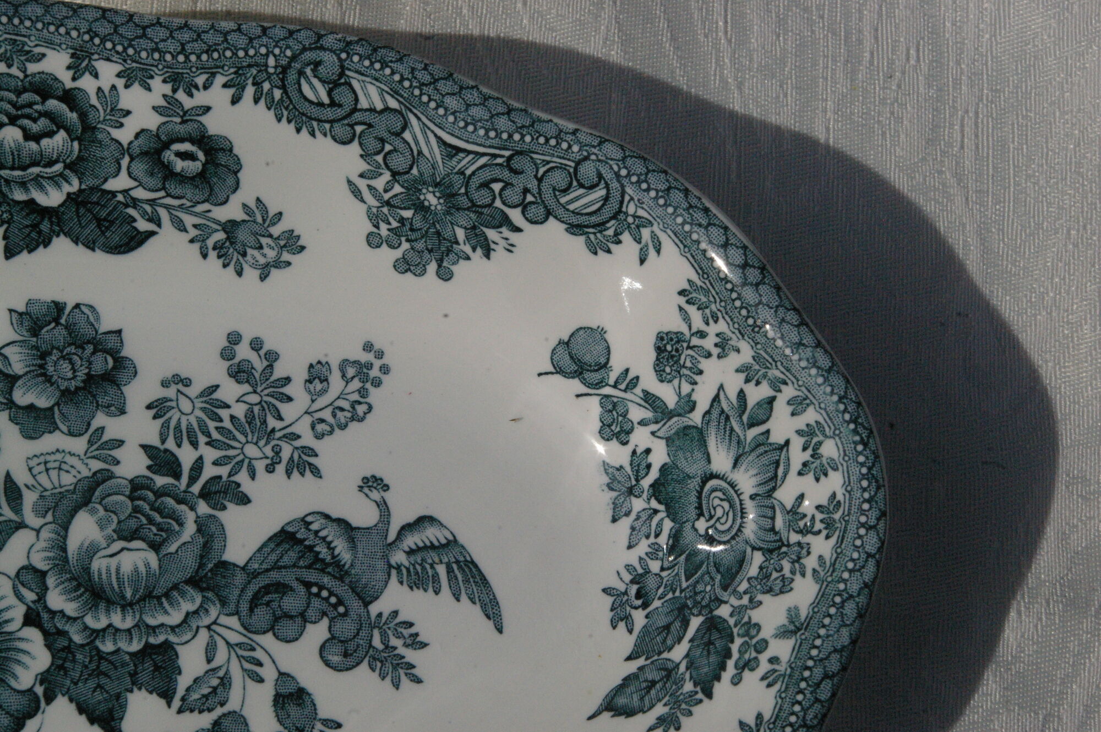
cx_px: 550
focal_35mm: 39
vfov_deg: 34.2
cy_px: 366
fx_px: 1192
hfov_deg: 49.6
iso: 1600
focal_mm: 26
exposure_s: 1/1000
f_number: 13
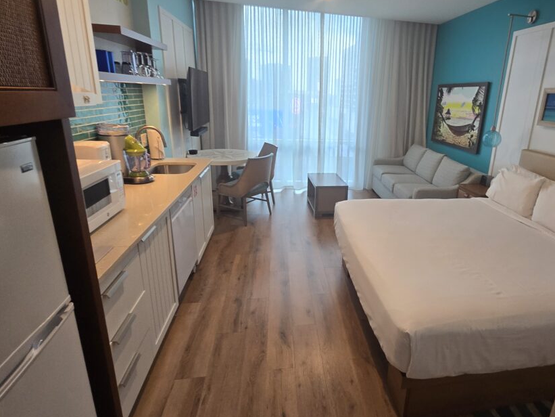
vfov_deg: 68.6
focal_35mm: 19
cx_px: 339
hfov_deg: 83.4
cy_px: 194
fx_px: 305
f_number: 2.2
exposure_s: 1/60
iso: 200
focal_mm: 2.2
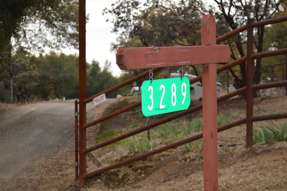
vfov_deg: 16.5
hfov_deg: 24.6
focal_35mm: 82
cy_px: 96
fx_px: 657
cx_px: 144
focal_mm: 55
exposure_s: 1/125
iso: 140
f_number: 5.6
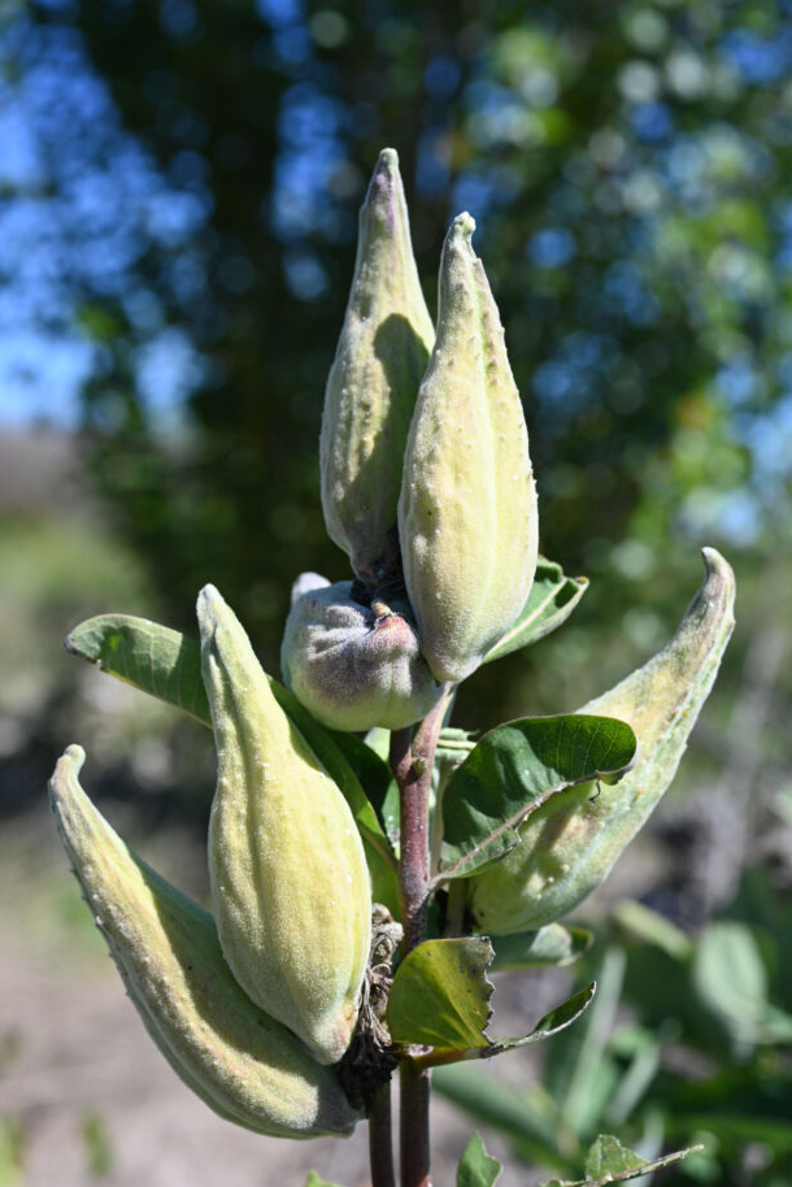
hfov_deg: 24.2
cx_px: 410
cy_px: 648
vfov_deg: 35.6
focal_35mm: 56
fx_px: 1846
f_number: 7.1
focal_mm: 50
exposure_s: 1/400
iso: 100
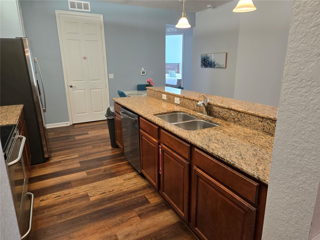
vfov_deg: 58.9
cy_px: 120
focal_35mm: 23
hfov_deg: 73.9
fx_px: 213
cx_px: 160
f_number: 1.8
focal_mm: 5.4
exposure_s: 1/120
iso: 320
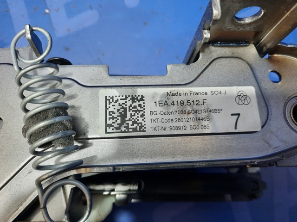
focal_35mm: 25
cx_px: 148
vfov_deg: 54.9
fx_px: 214
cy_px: 111
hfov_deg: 69.4
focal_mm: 4.6
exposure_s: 1/40
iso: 320
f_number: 2
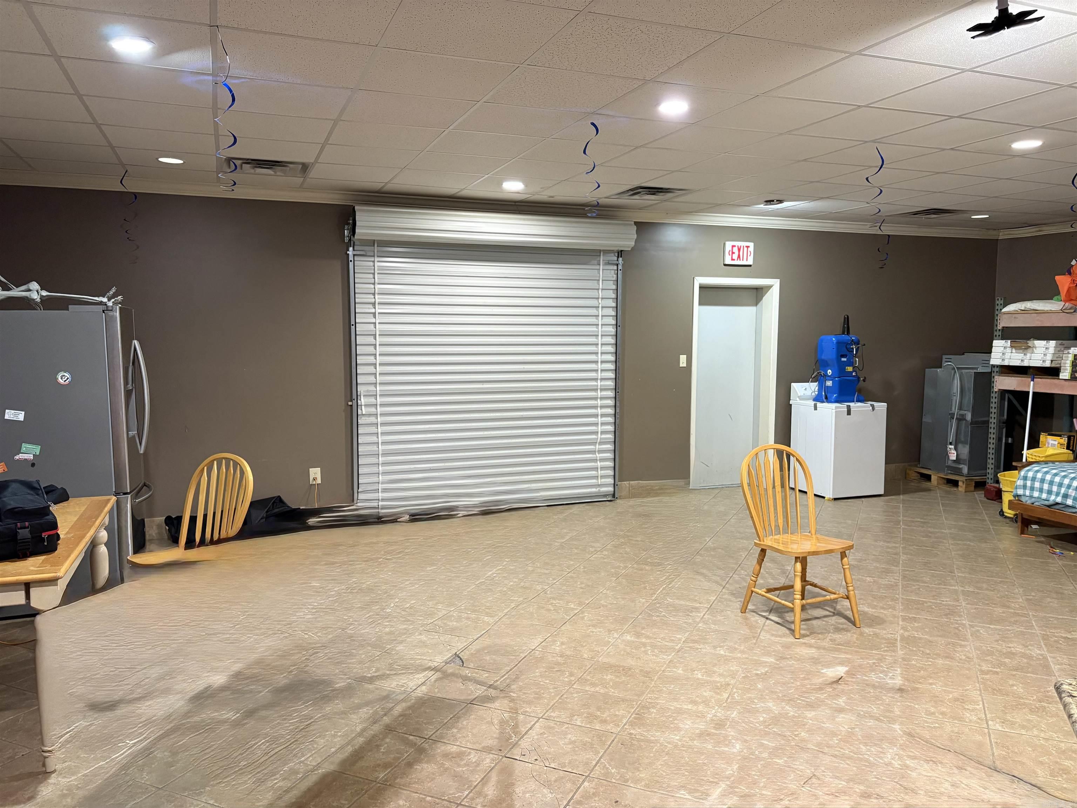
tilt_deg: -4.4
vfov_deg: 53.1
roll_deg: +0.8
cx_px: 538
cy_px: 404
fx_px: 809
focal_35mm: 26
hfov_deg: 67.3
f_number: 1.6
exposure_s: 1/60
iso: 320
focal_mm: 5.96
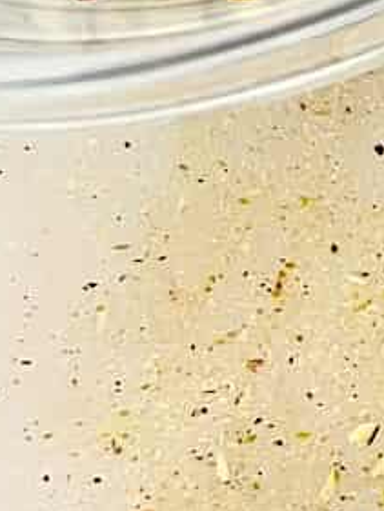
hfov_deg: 9.1
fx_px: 2187
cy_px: 286
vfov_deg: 13.3
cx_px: 897
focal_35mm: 148
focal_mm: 5.7
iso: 250
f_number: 1.5
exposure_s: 1/60
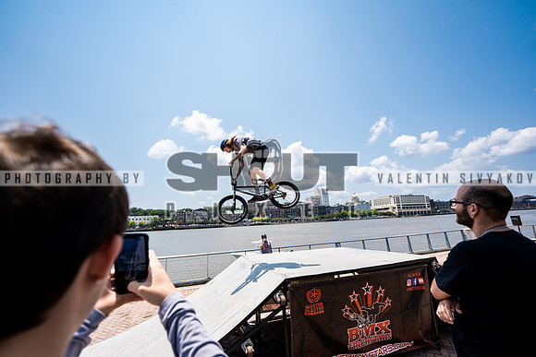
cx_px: 268
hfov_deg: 104.2
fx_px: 208
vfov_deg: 81.2
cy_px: 178
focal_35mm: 14
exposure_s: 1/2500
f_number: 3.2
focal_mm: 14
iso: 125
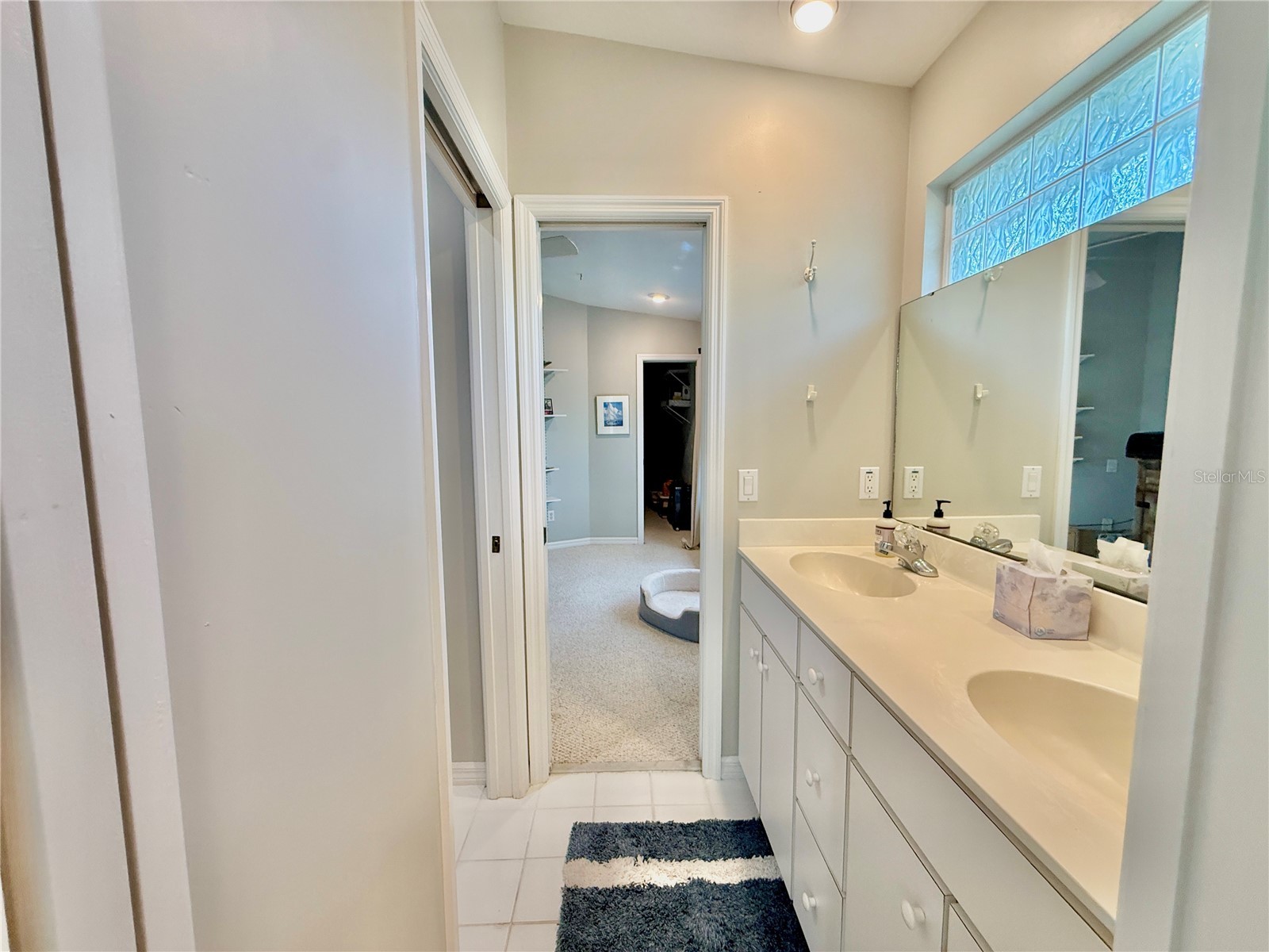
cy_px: 476
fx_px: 513
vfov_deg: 85.7
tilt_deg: -4.1
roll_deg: +0.5
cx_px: 634
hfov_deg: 102.1
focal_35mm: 14
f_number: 2.2
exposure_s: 1/120
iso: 200
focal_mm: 2.22
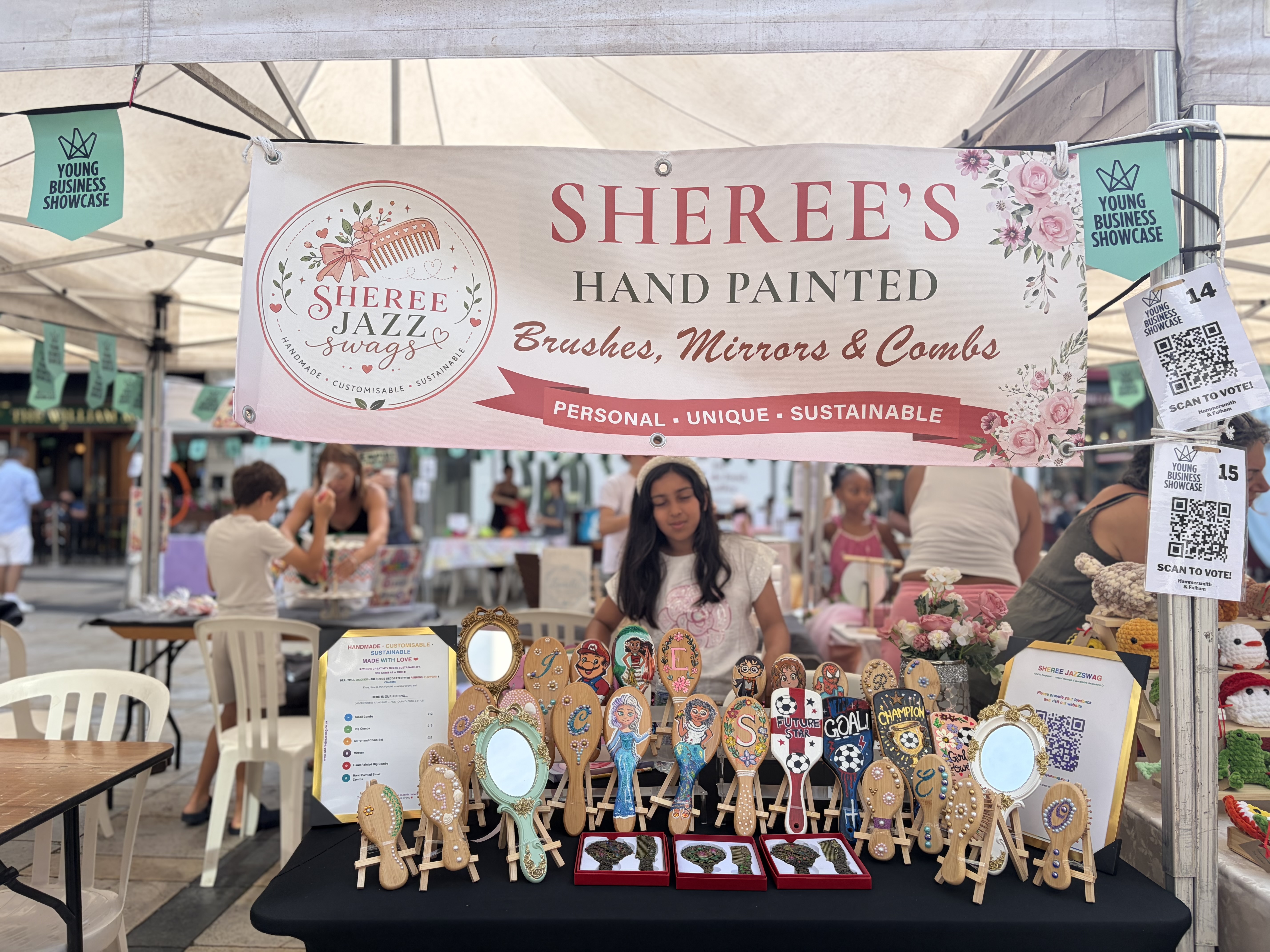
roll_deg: +0.0
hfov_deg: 67.3
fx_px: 954
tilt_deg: +2.1
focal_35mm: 26
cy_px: 476
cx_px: 635
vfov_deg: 53.1
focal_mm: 5.96
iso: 50
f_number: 1.6
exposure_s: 1/1484
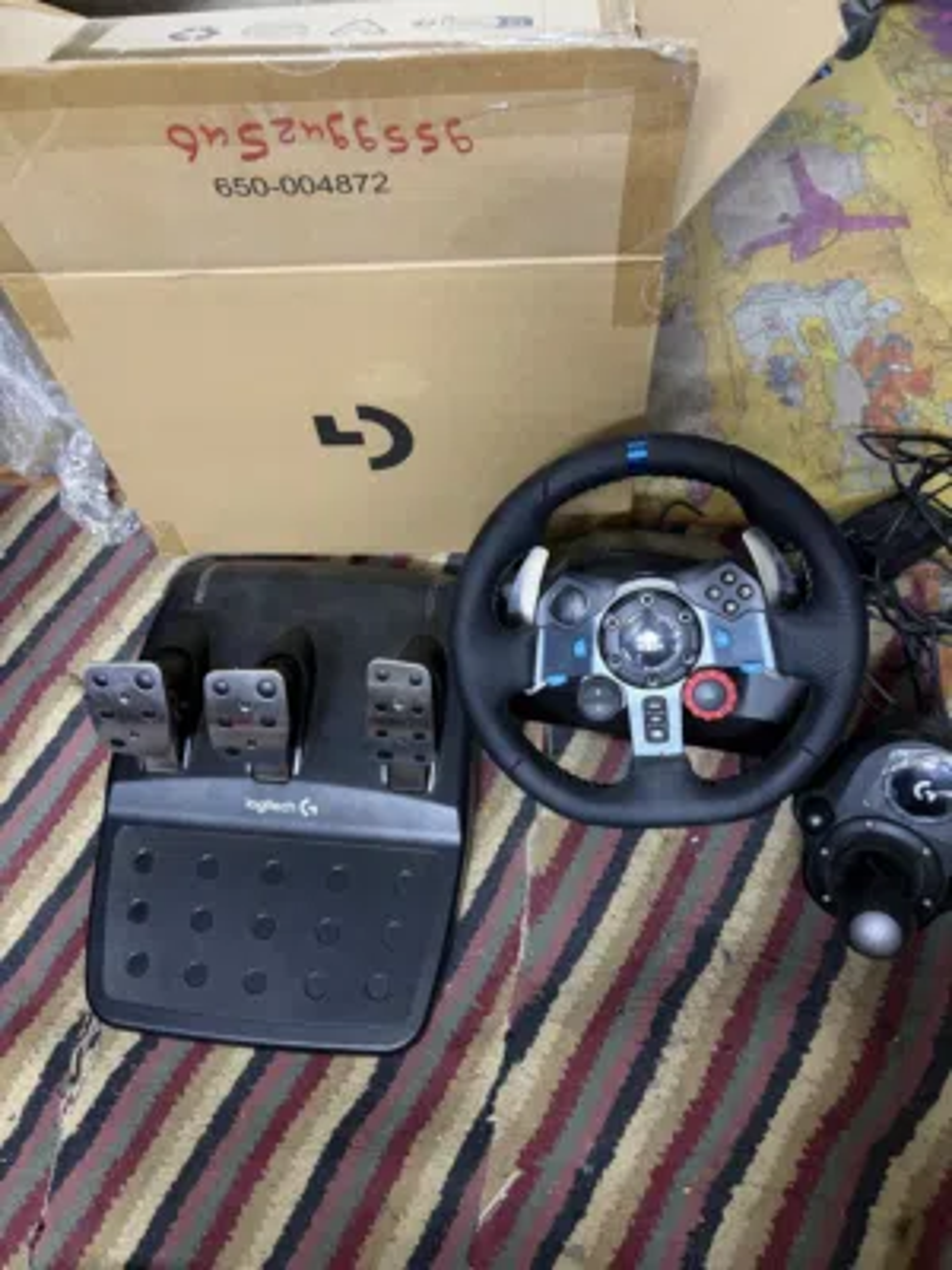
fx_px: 953
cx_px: 476
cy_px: 635
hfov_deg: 53.1
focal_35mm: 26
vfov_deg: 67.3
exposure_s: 1/30
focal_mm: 5.96
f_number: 1.6
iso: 640
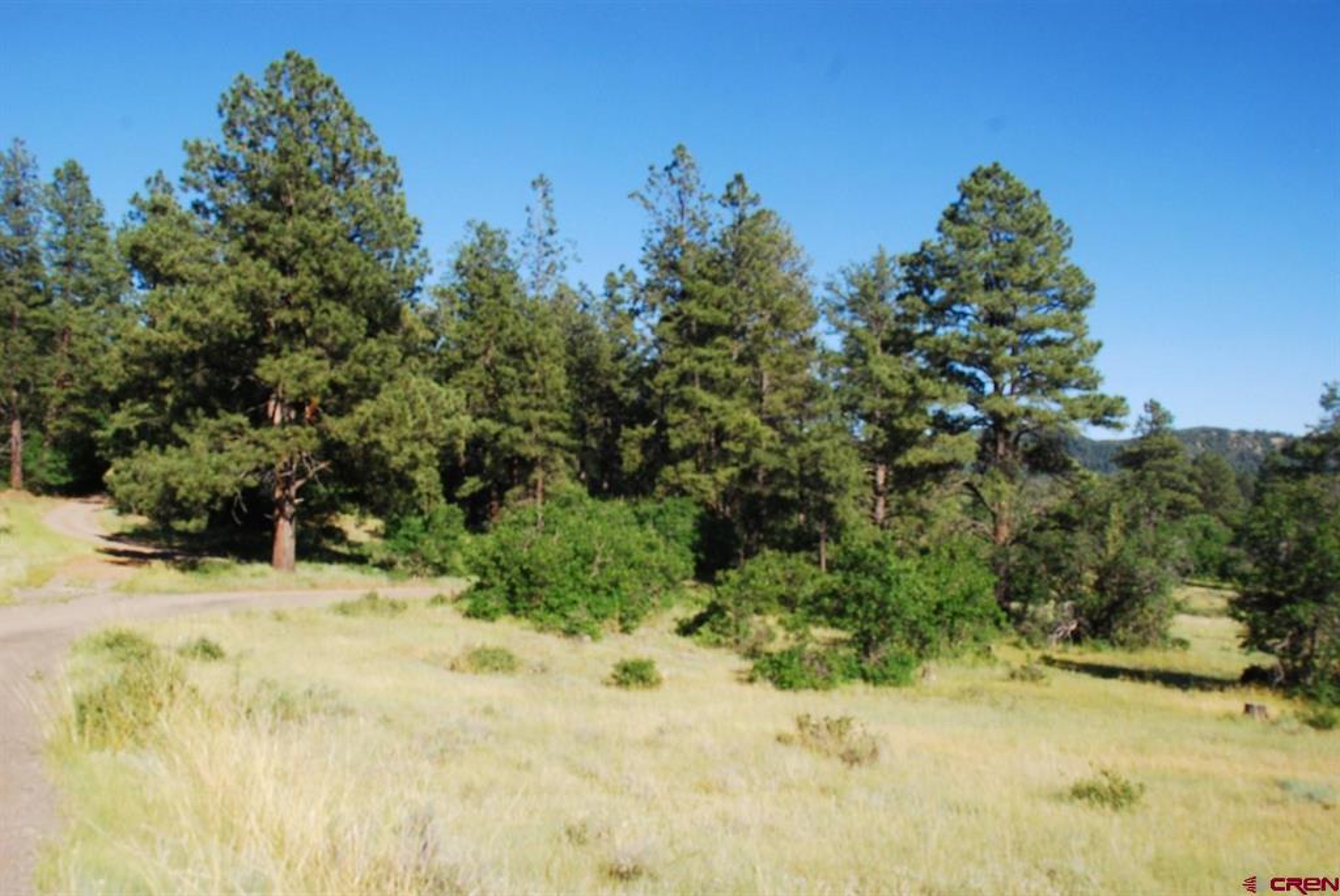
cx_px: 670
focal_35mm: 30
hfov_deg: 61.9
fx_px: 1118
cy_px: 448
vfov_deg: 43.7
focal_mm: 20
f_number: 10
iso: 400
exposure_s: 1/400
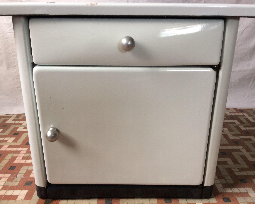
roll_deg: +1.0
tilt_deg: -22.0
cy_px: 104
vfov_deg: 43.3
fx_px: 257
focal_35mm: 34
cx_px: 128
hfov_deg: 52.8
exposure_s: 1/25
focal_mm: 3.3
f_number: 2.4
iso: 32
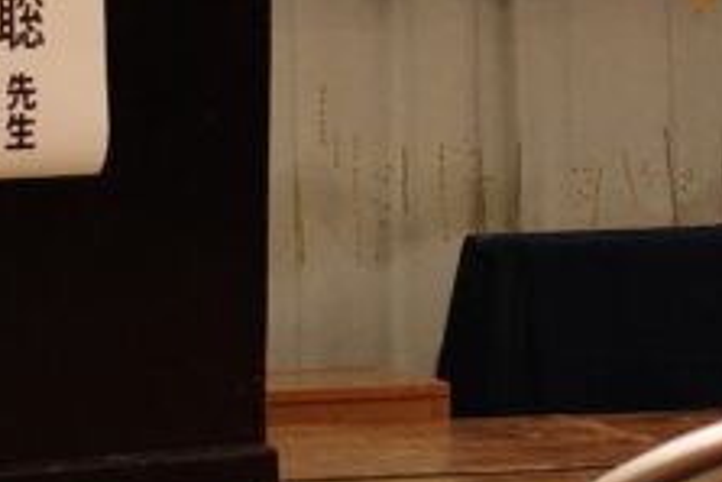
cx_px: 1000
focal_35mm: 241
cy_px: -712
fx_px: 4836
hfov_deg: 8.4
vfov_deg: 5.5
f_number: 2.8
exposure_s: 1/100
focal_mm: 18.3
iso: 800
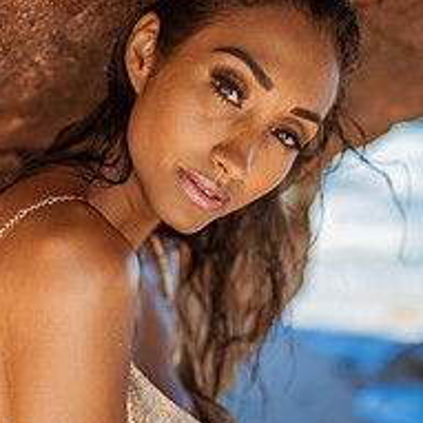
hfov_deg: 24.6
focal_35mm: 70
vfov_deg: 24.6
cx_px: 153
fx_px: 968
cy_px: 277
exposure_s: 1/1250
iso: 64
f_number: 1.4
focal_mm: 35
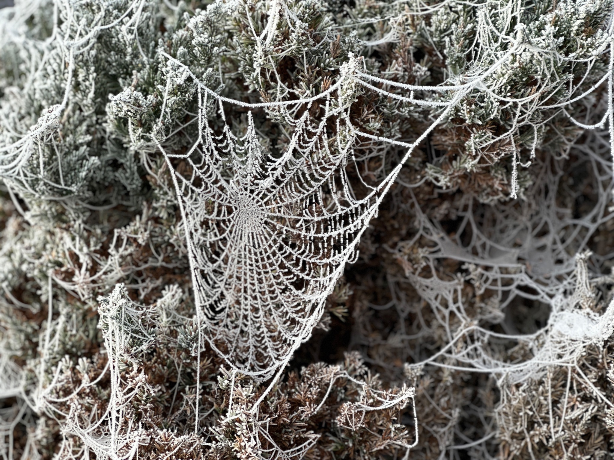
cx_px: 307
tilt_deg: -15.3
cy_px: 230
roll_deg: +0.6
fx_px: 1366
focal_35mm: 77
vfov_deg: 19.1
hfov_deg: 25.3
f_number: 2.8
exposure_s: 1/121
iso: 32
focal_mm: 9
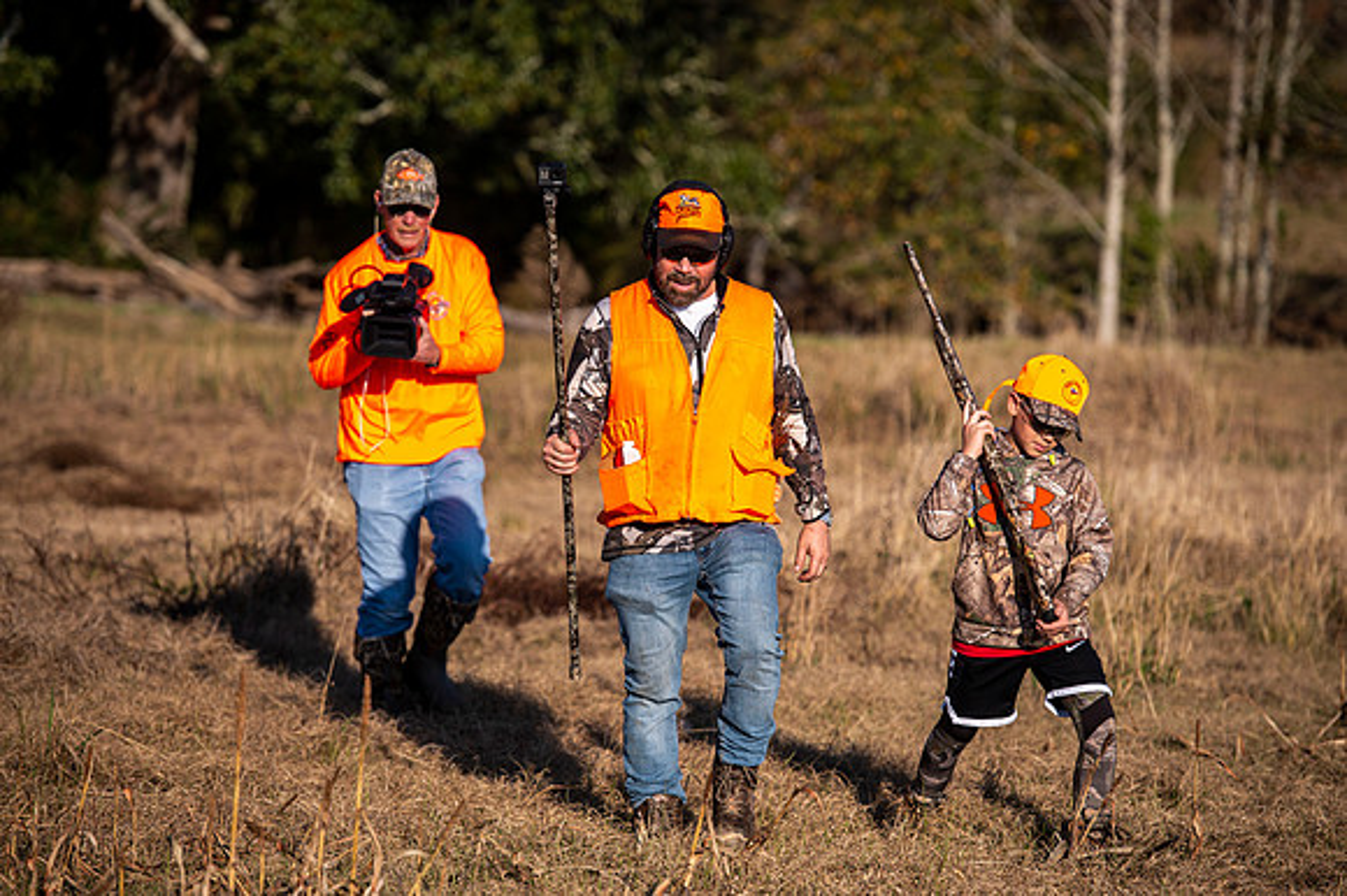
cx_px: 674
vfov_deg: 8.1
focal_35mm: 170
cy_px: 448
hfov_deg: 12.1
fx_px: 6357
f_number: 4
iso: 200
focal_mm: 170
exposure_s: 1/2500
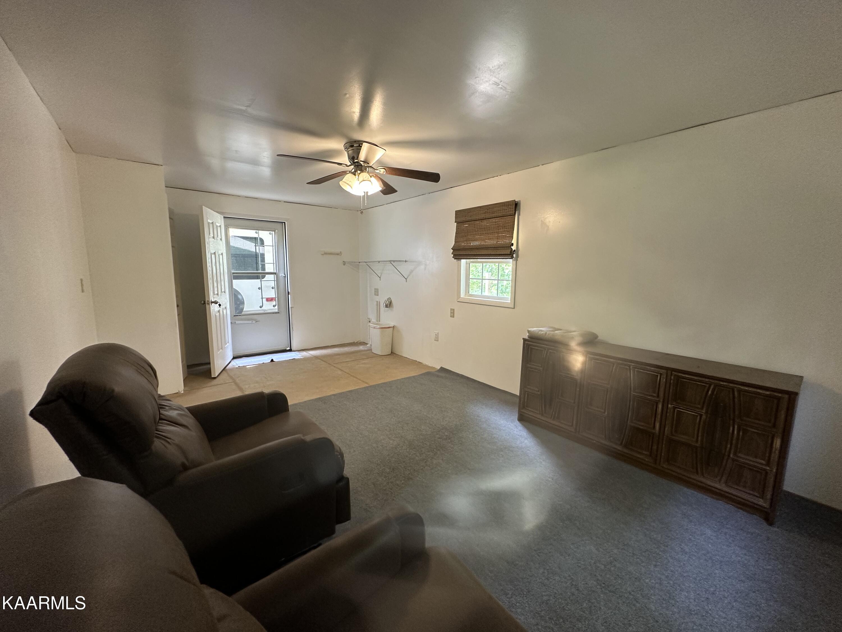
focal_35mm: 14
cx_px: 421
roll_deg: -0.8
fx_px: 341
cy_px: 316
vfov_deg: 85.7
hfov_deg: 102.1
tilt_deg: -7.6
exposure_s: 1/60
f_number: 2.2
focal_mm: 2.22
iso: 200
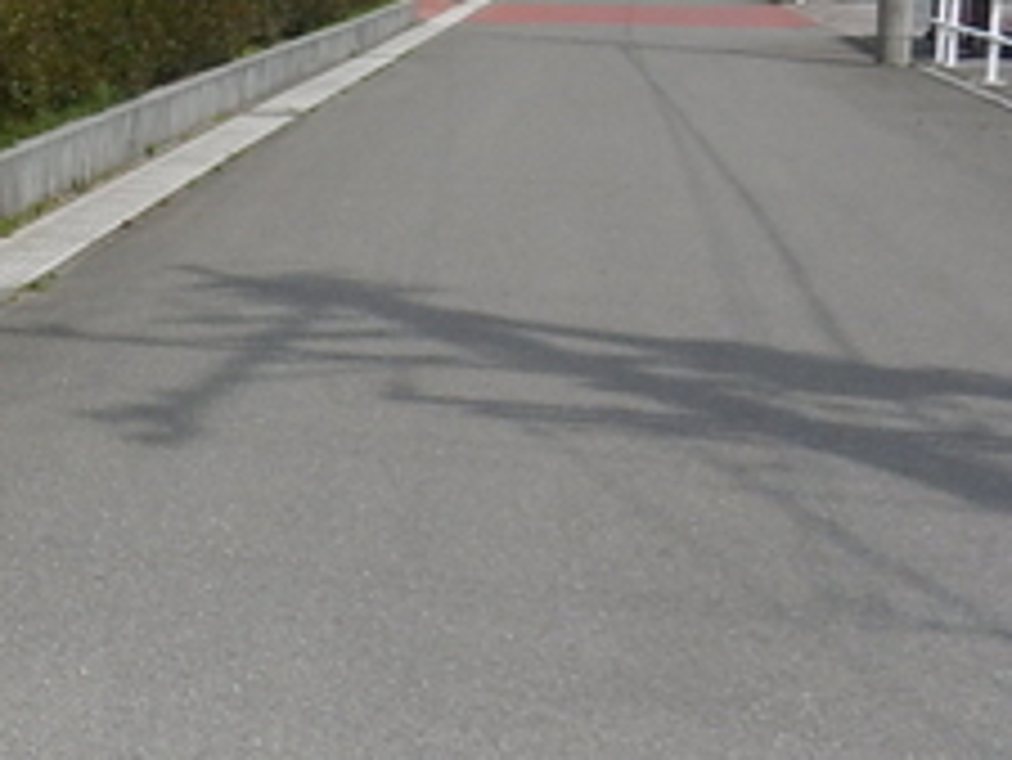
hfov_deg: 18.4
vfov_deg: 16.4
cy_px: 54
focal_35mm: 89
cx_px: -679
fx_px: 2603
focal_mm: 4.5
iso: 125
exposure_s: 1/1600
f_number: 3.7
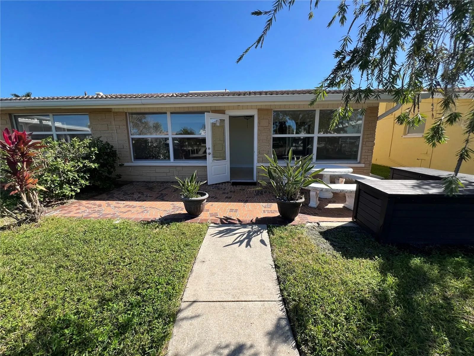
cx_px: 237
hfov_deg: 106.2
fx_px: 178
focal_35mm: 13
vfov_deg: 89.9
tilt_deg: -10.0
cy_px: 178
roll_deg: +0.1
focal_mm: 1.57
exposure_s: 1/786
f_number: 1.8
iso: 32
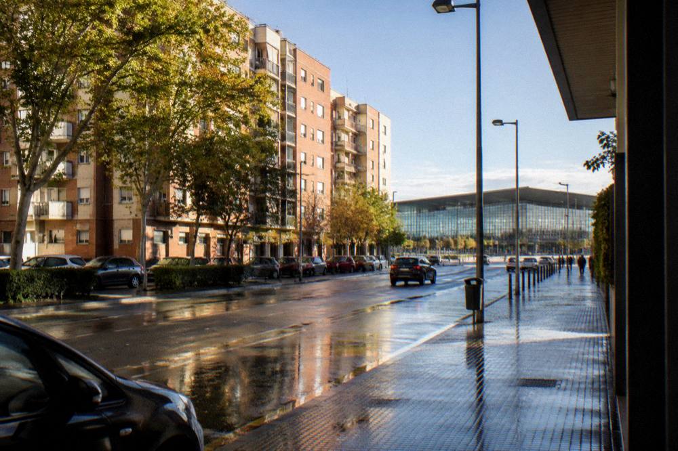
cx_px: 339
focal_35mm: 35
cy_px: 226
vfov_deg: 37.8
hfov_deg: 54.5
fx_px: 659
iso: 500
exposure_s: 1/400
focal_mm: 35
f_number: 9
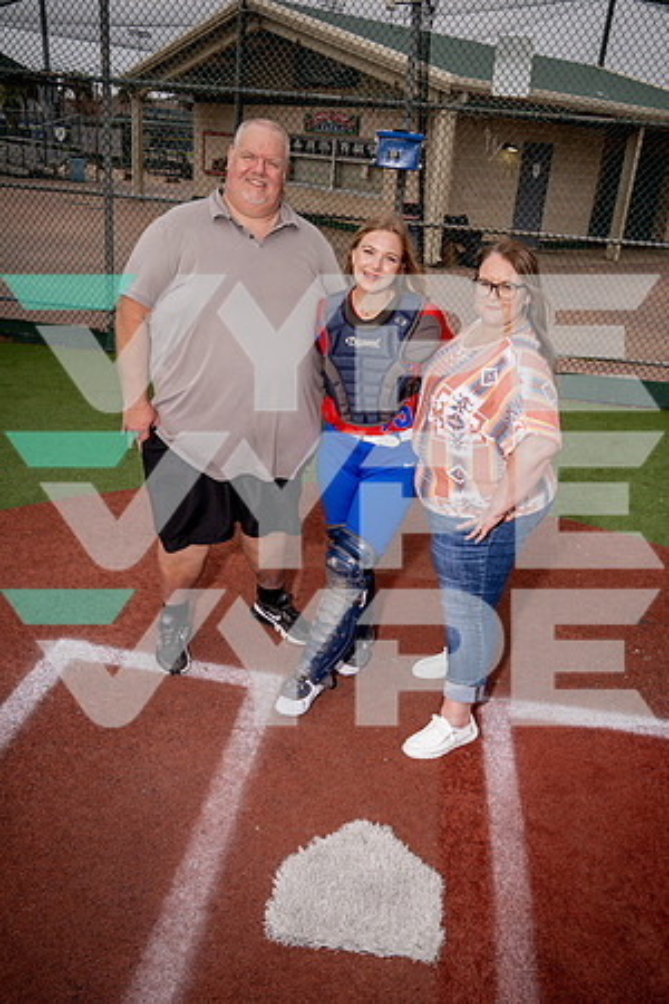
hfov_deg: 43.6
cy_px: 502
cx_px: 334
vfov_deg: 61.9
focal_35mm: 30
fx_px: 836
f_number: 8
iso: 100
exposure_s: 1/250
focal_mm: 30
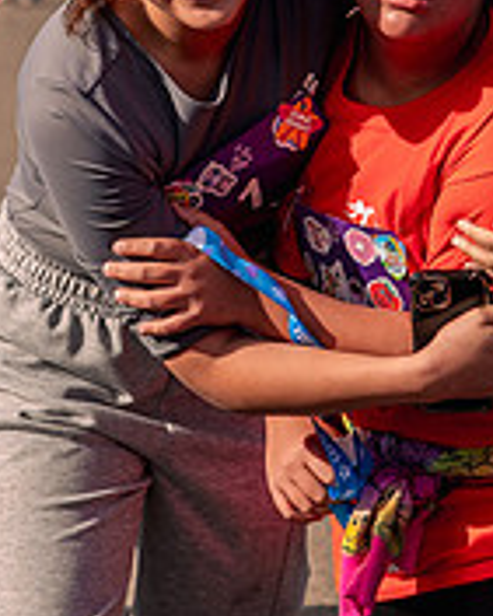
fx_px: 6178
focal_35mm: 339
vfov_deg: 5.7
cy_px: 105
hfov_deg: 4.6
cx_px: 166
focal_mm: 95
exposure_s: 1/800
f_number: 5
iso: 200
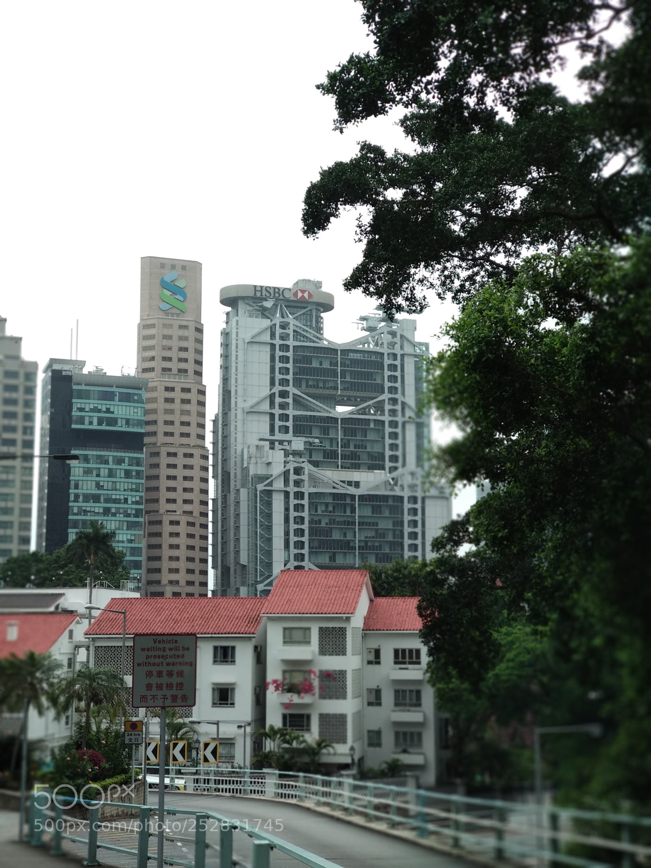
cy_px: 434
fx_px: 1304
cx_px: 326
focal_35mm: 52
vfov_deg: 36.8
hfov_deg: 28.0
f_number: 2.6
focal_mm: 5.99
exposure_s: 1/382
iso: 100
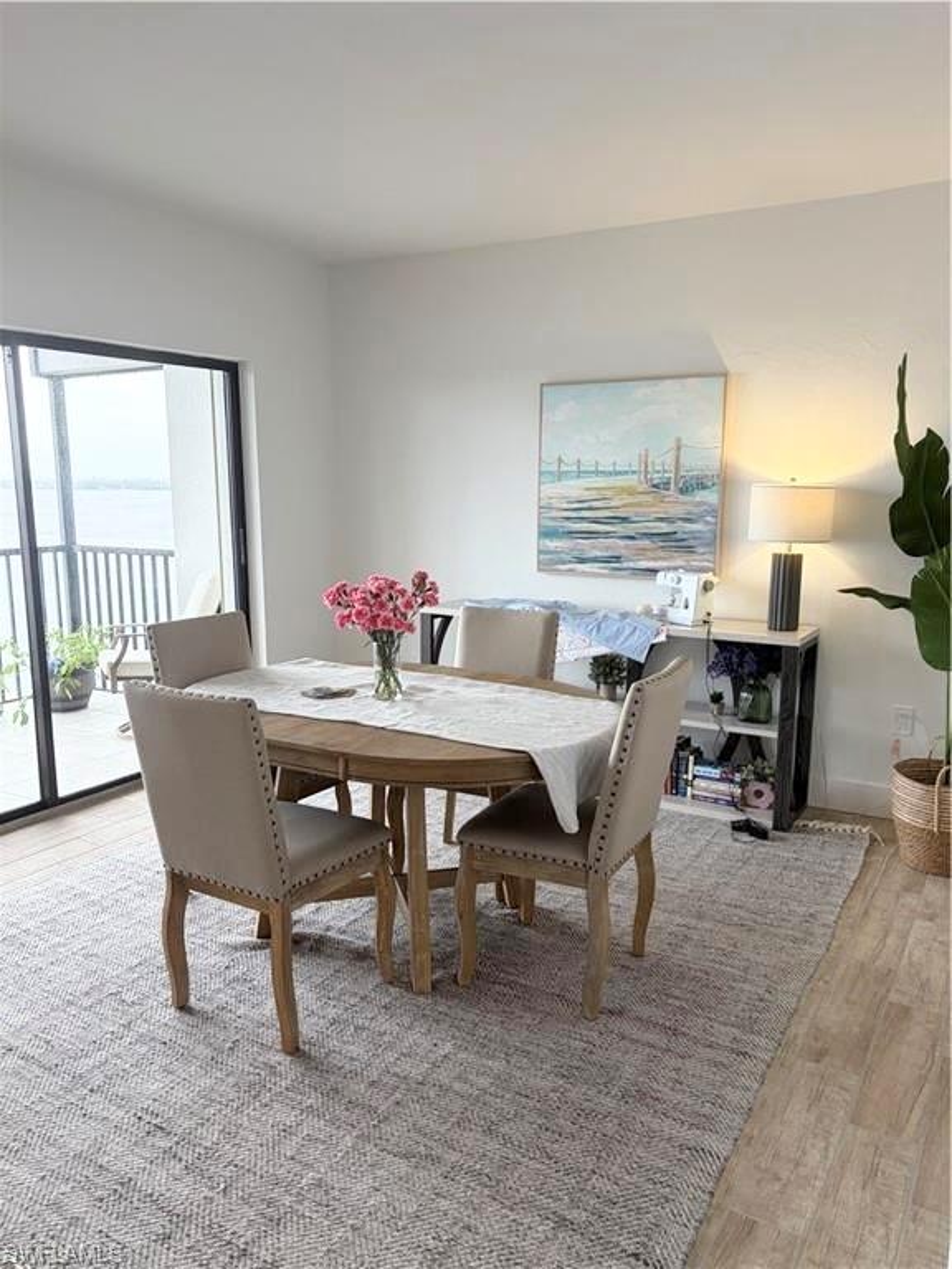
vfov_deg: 67.3
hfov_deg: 53.1
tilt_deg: -10.1
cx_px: 476
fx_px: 953
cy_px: 634
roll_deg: +1.0
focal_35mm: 26
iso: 100
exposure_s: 1/120
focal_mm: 5.96
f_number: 1.6
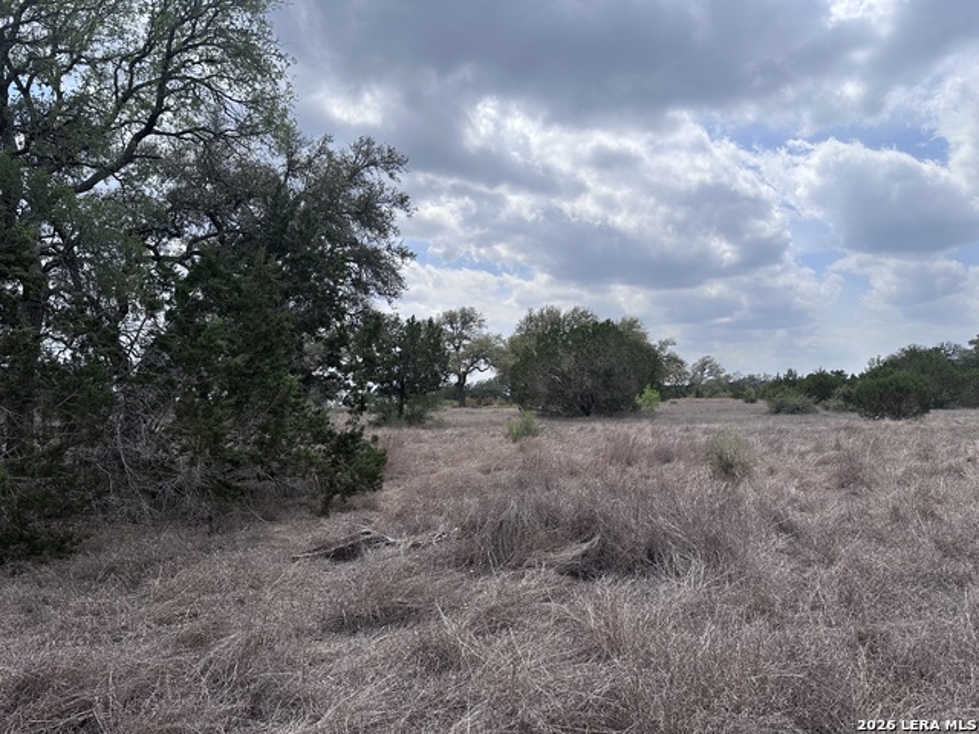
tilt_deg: +4.6
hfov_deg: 71.6
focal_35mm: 24
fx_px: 679
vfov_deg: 56.8
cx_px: 490
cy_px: 367
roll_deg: +1.3
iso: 80
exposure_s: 1/8197
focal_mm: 6.86
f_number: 1.78
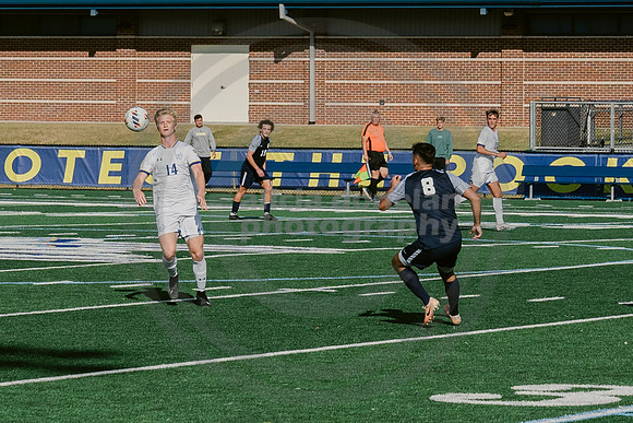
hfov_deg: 8.6
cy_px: 227
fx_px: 4216
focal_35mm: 240
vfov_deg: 5.7
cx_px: 411
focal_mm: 70
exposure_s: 1/4000
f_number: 5.6
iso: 640
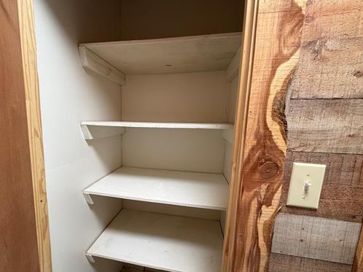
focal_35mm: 18
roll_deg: -1.3
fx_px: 189
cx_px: 152
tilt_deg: -8.9
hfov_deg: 87.0
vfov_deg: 71.4
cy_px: 149
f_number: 2.2
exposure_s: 1/60
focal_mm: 2.22
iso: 250
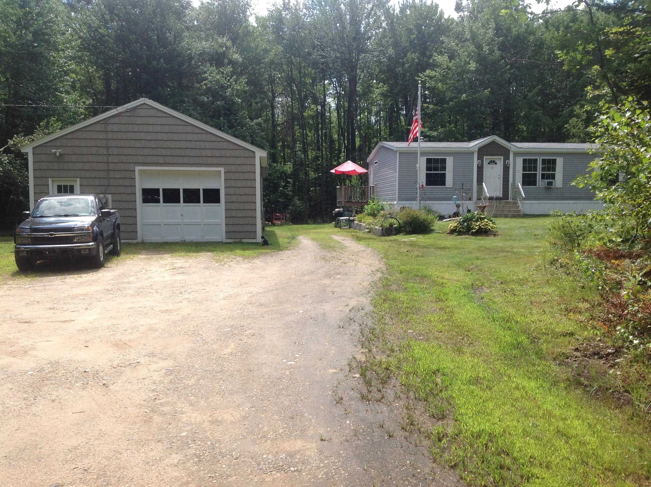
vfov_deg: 40.6
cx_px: 326
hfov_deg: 52.7
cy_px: 244
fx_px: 657
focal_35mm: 35
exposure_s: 1/1080
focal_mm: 4.28
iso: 50
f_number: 2.4
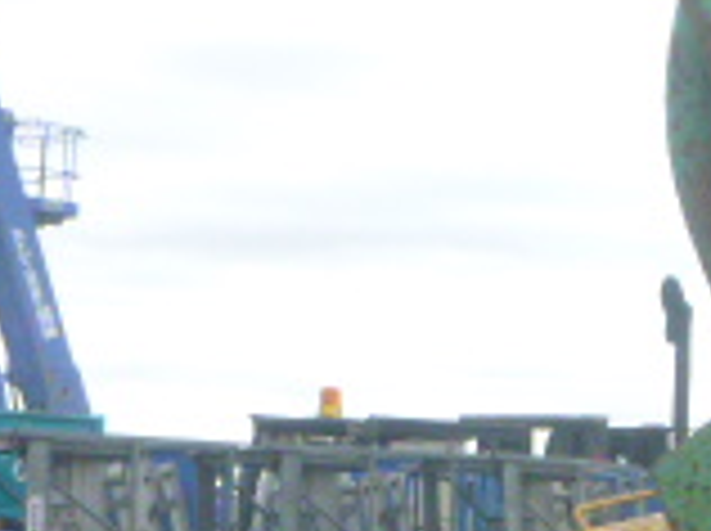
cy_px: 486
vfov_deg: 11.0
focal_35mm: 134
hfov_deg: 13.8
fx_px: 2748
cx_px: 1080
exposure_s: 1/1300
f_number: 10
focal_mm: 5.9
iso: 400
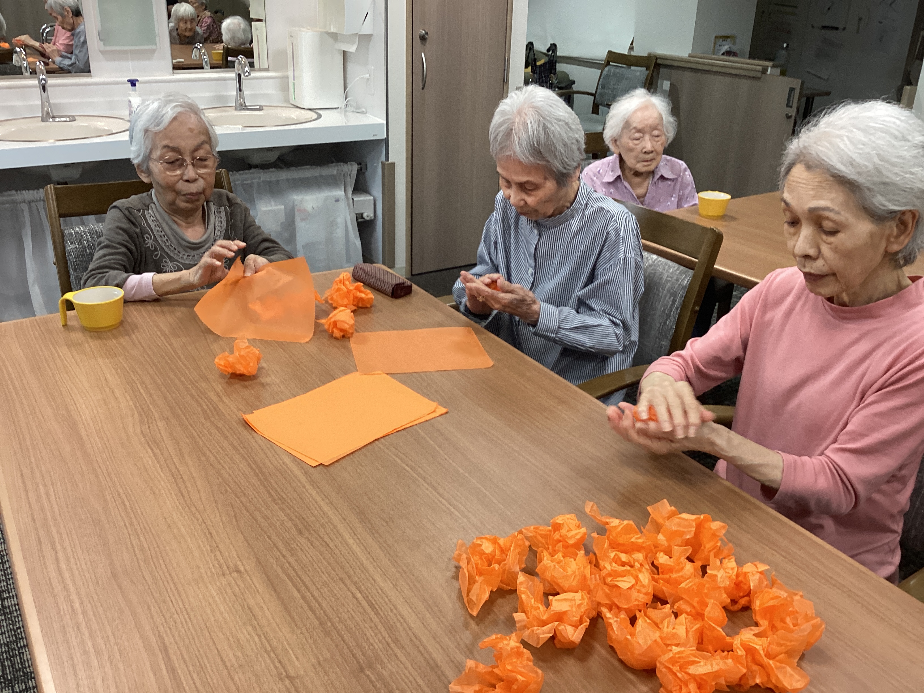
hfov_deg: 58.4
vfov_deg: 45.4
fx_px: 827
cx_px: 462
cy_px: 346
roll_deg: +0.5
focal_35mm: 31
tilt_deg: -23.8
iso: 100
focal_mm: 3.3
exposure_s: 1/50
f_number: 2.4
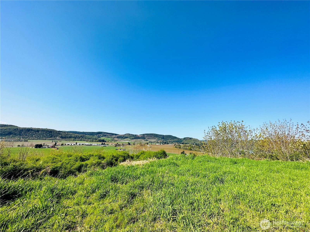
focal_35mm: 14
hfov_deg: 102.1
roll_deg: -2.5
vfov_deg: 85.7
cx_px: 155
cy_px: 116
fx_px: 125
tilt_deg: +10.6
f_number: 2.2
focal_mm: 2.22
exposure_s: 1/2304
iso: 50
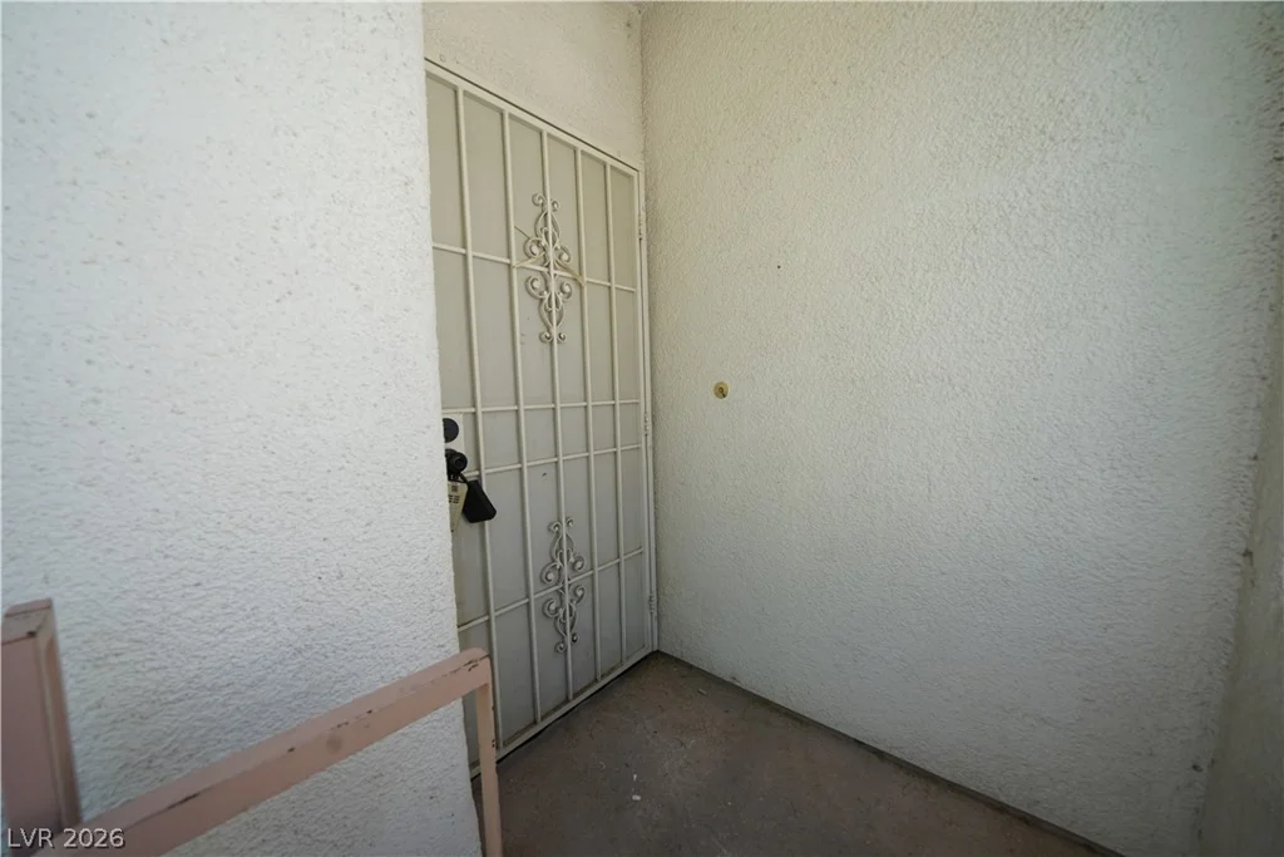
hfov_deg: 112.6
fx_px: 428
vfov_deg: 90.0
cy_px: 428
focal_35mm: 12
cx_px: 642
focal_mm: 12
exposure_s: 1/250
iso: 320
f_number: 6.3
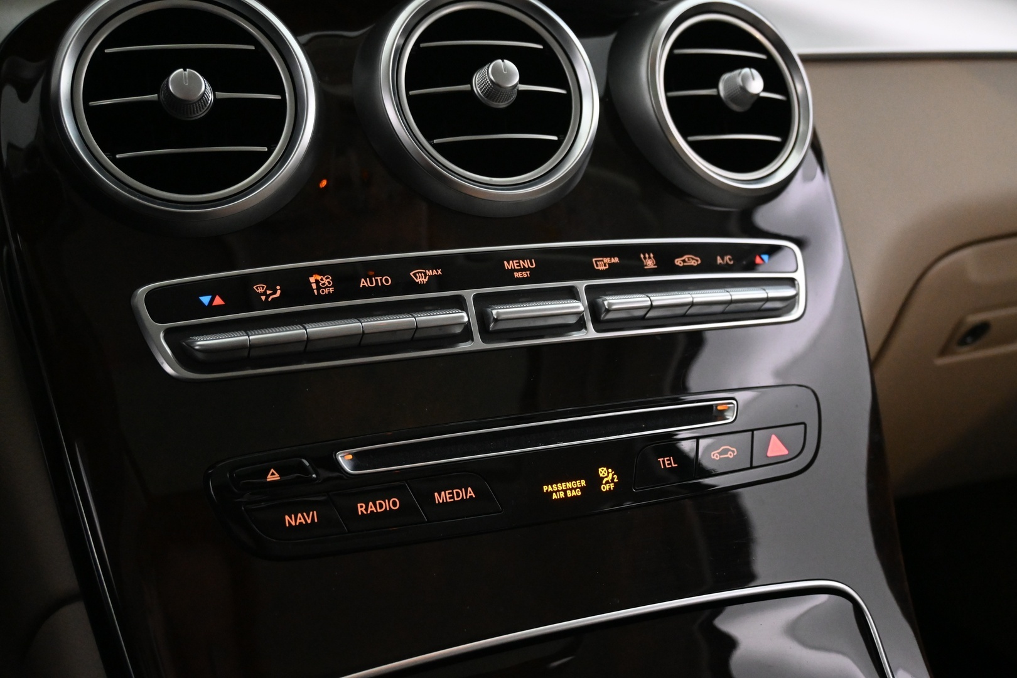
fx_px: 1038
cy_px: 339
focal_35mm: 37
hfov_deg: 52.2
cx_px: 508
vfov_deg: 36.2
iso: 4000
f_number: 4.2
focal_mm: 24.5
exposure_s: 1/40
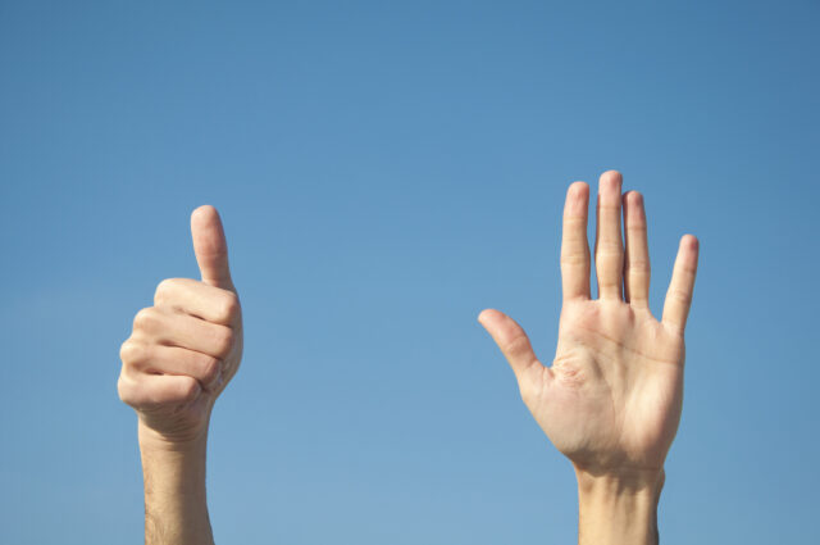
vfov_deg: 15.7
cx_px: 410
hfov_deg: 23.4
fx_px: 1979
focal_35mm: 87
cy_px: 272
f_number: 8
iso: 200
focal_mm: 58
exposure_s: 1/800
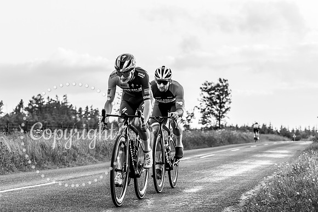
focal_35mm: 104
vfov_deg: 13.1
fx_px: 921
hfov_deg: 19.6
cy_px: 65
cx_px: 129
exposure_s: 1/1000
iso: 320
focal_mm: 75
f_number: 4
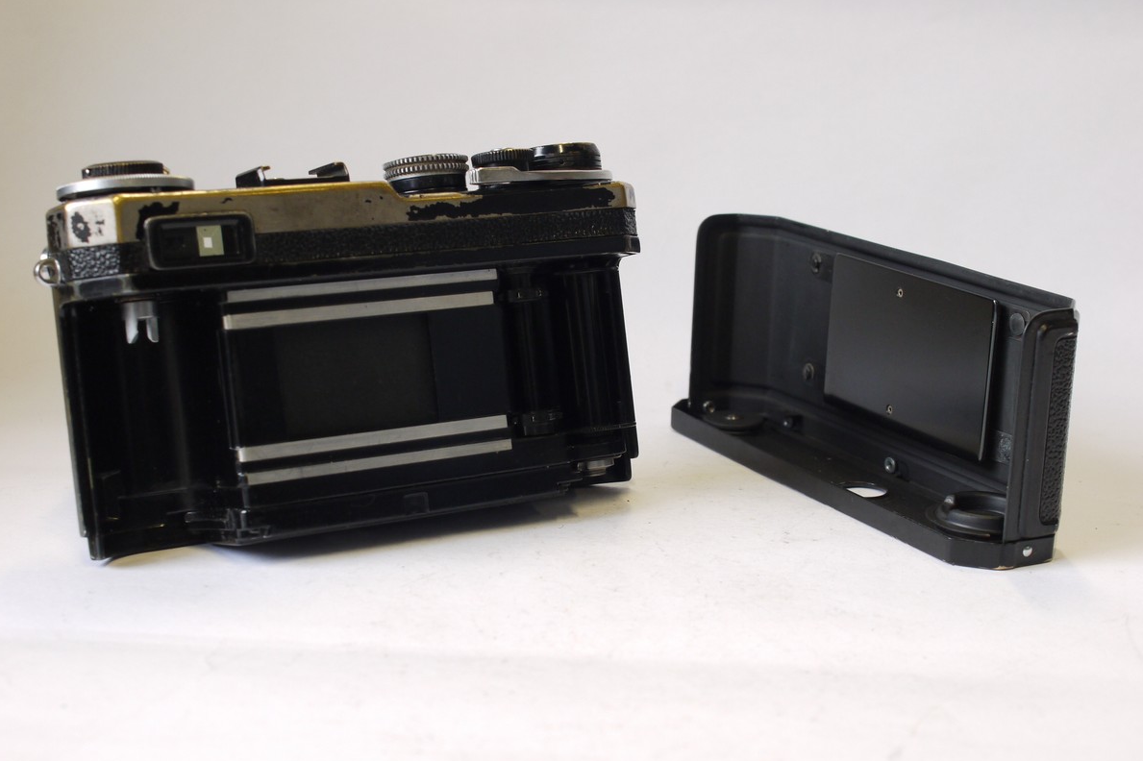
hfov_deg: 31.9
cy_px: 399
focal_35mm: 63
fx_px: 2000
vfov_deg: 21.6
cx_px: 567
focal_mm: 30
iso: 400
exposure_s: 1/40
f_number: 6.3
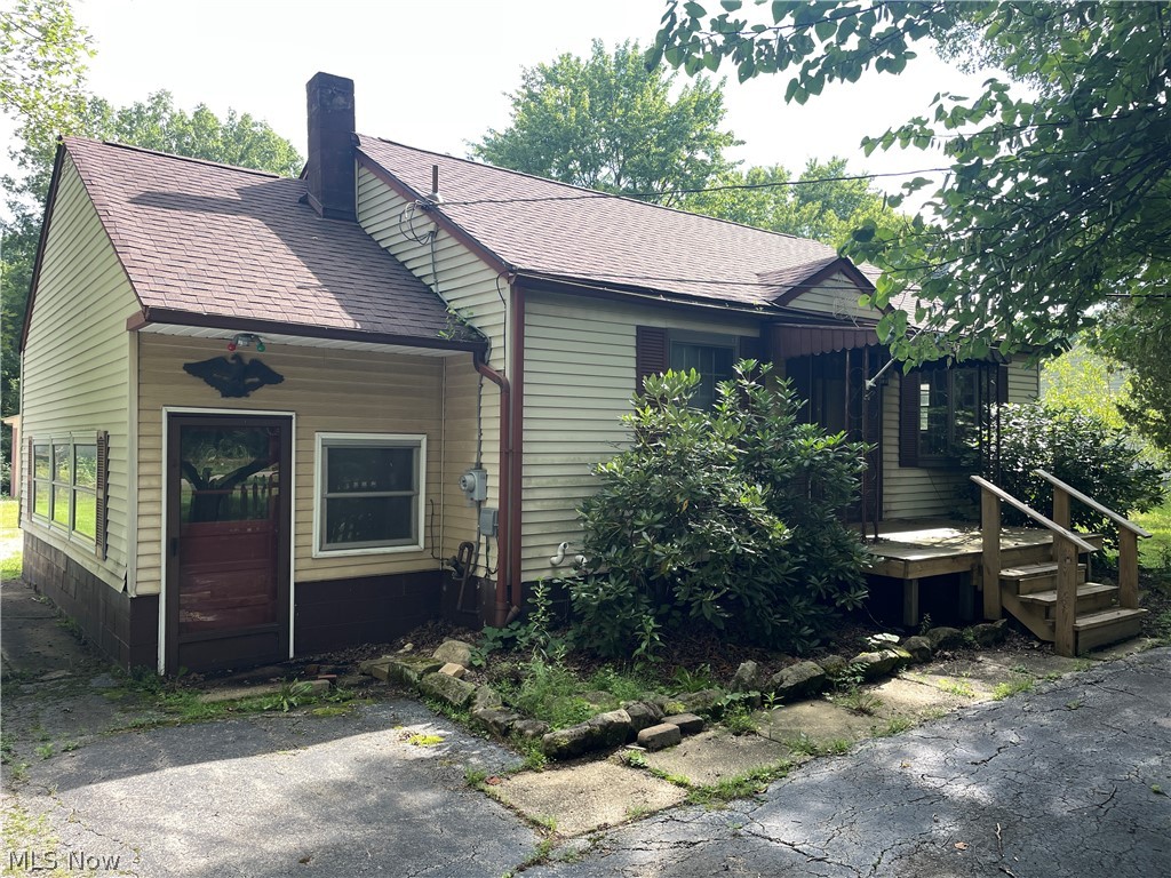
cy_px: 439
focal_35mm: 26
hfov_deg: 67.3
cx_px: 586
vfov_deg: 53.1
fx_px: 880
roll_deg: -0.1
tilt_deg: +0.6
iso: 32
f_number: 1.6
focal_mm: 4.2
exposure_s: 1/818
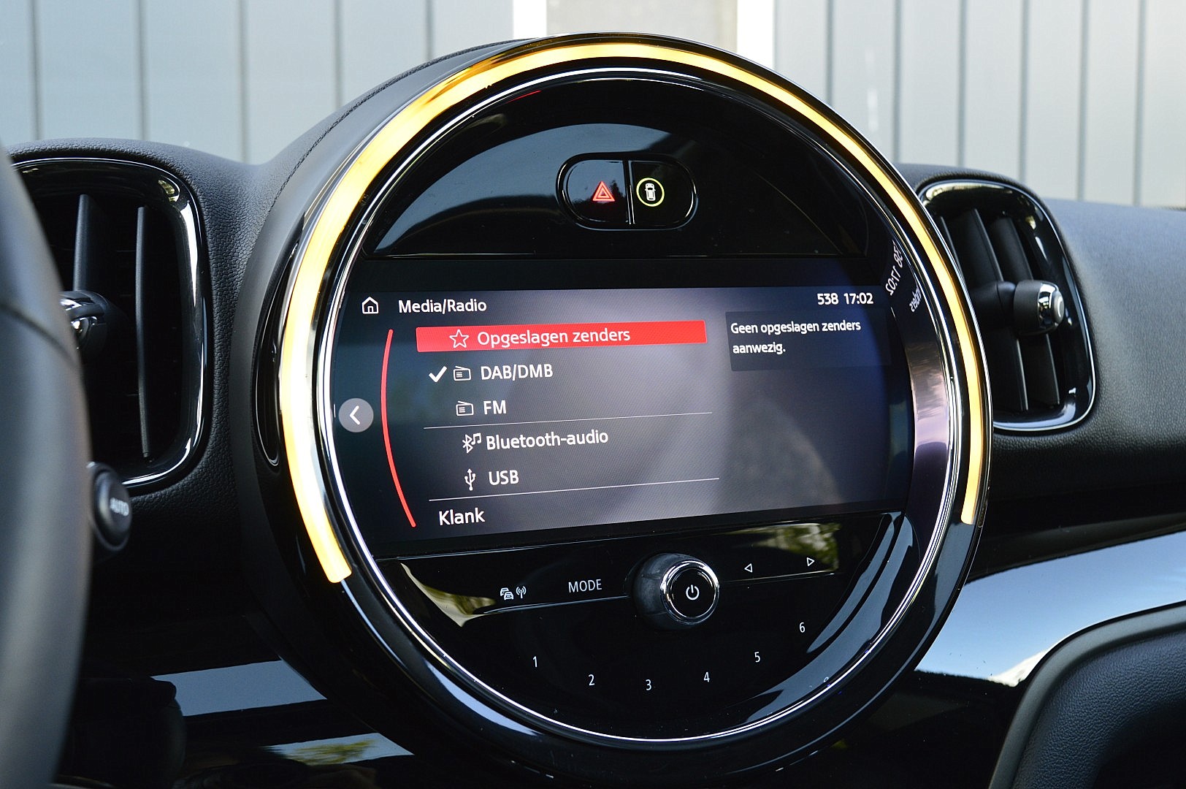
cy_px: 394
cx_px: 593
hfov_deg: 53.2
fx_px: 1185
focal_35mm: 36
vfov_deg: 36.8
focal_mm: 24
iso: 800
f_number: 7.1
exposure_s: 1/60
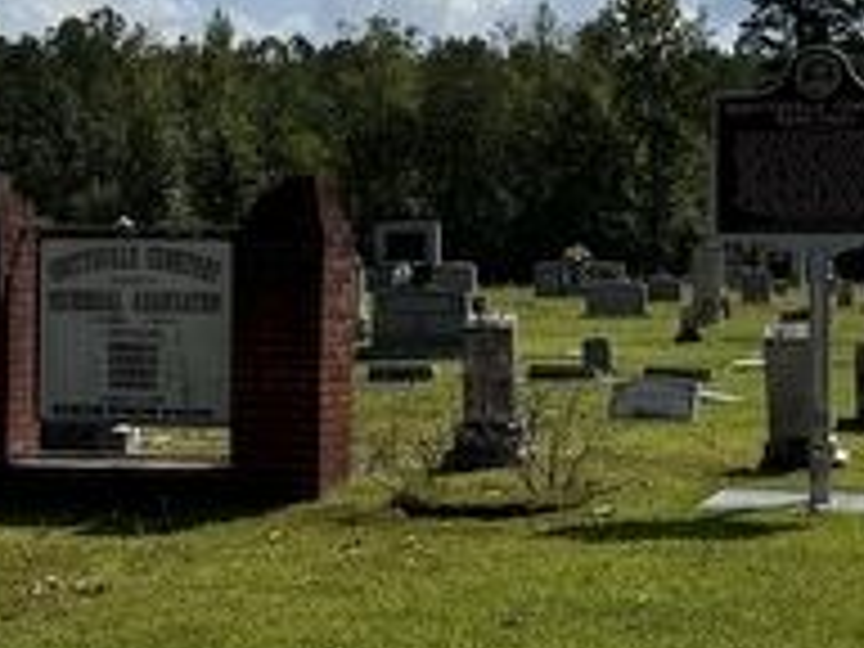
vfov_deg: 14.7
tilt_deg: +2.3
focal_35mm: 100
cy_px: 158
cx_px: 580
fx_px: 2496
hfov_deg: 19.6
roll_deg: -1.1
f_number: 1.78
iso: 80
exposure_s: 1/9091
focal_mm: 6.76
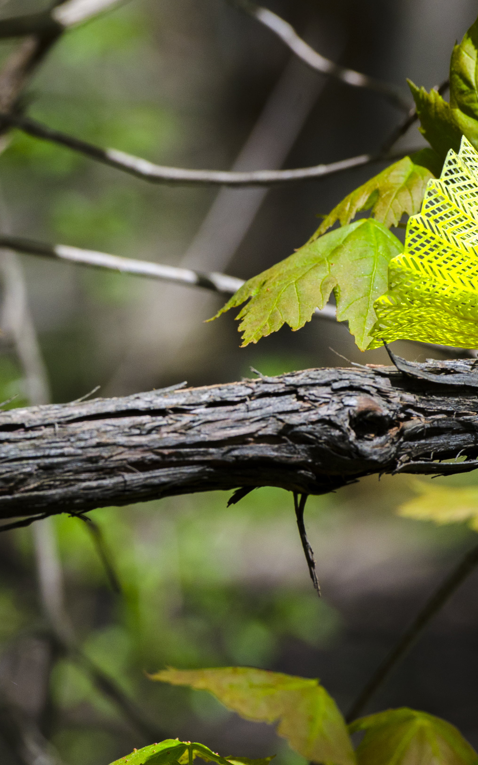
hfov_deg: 2.8
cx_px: 260
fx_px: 9608
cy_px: 382
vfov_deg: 4.6
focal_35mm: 461
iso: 400
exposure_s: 1/1250
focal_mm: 200
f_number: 7.1
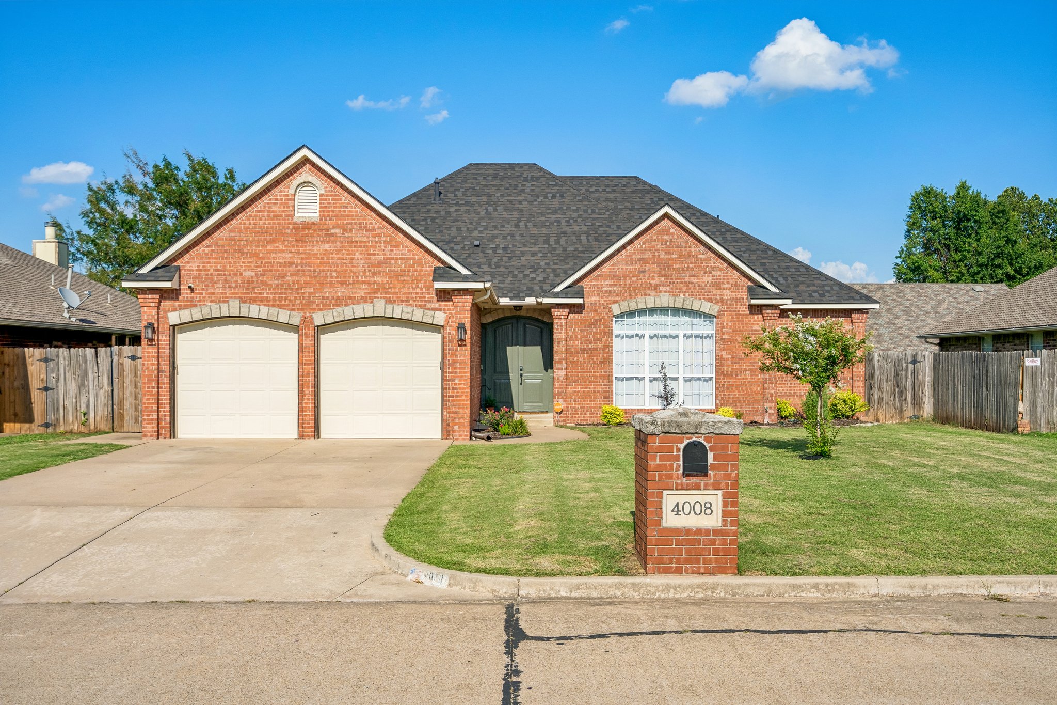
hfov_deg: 54.4
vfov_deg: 37.8
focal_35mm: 35
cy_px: 352
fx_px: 1027
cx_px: 528
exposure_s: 1/1600
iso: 200
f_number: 8
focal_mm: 35
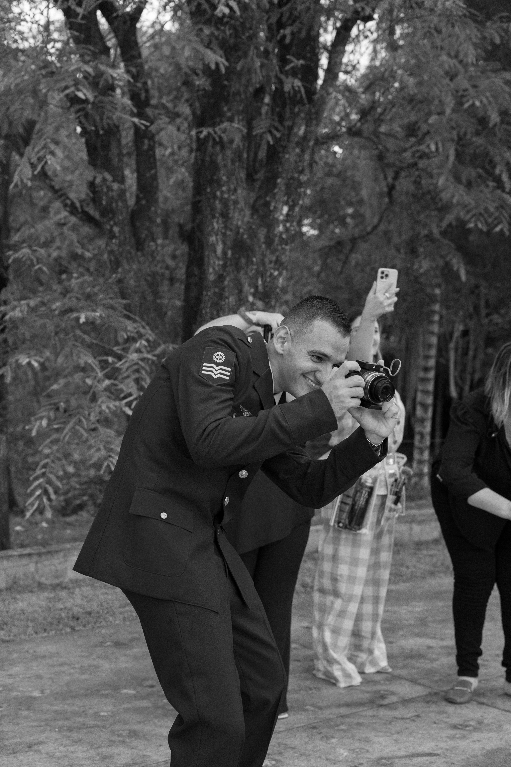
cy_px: 384
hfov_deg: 27.0
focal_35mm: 50
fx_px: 1065
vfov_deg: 39.6
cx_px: 256
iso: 1000
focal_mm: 50
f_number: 4
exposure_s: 1/250
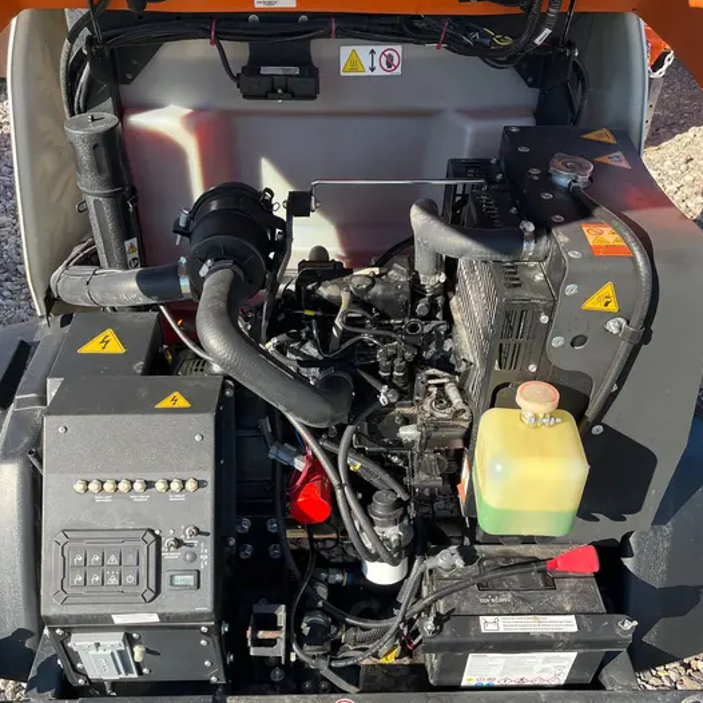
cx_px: 353
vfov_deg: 50.8
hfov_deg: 51.1
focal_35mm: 32
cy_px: 422
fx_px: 735
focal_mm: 5.1
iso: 50
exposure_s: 1/913
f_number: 1.6
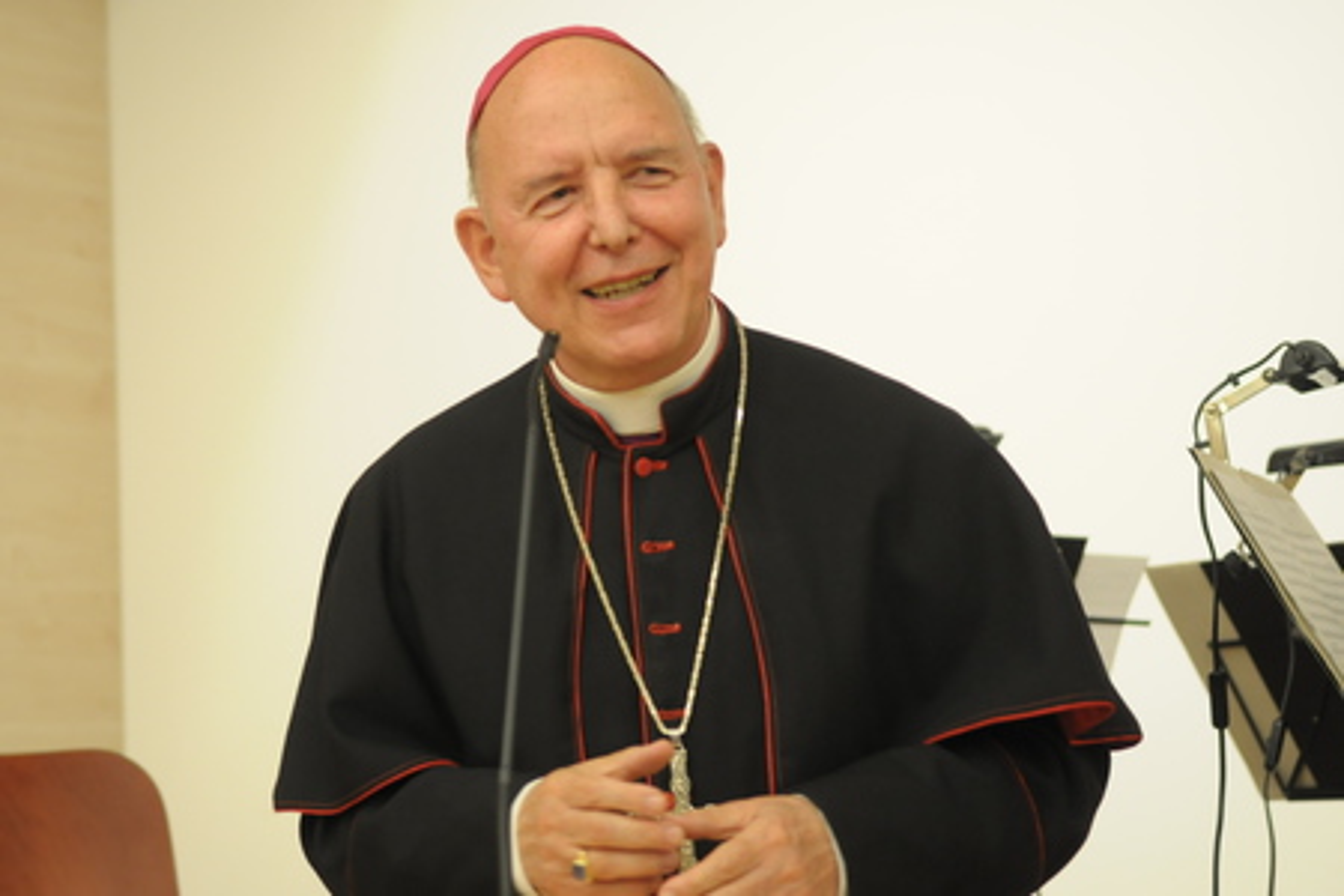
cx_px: 672
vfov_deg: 20.6
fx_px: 2464
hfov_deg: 30.5
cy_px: 448
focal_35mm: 66
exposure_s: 1/80
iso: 800
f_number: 2.8
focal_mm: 44
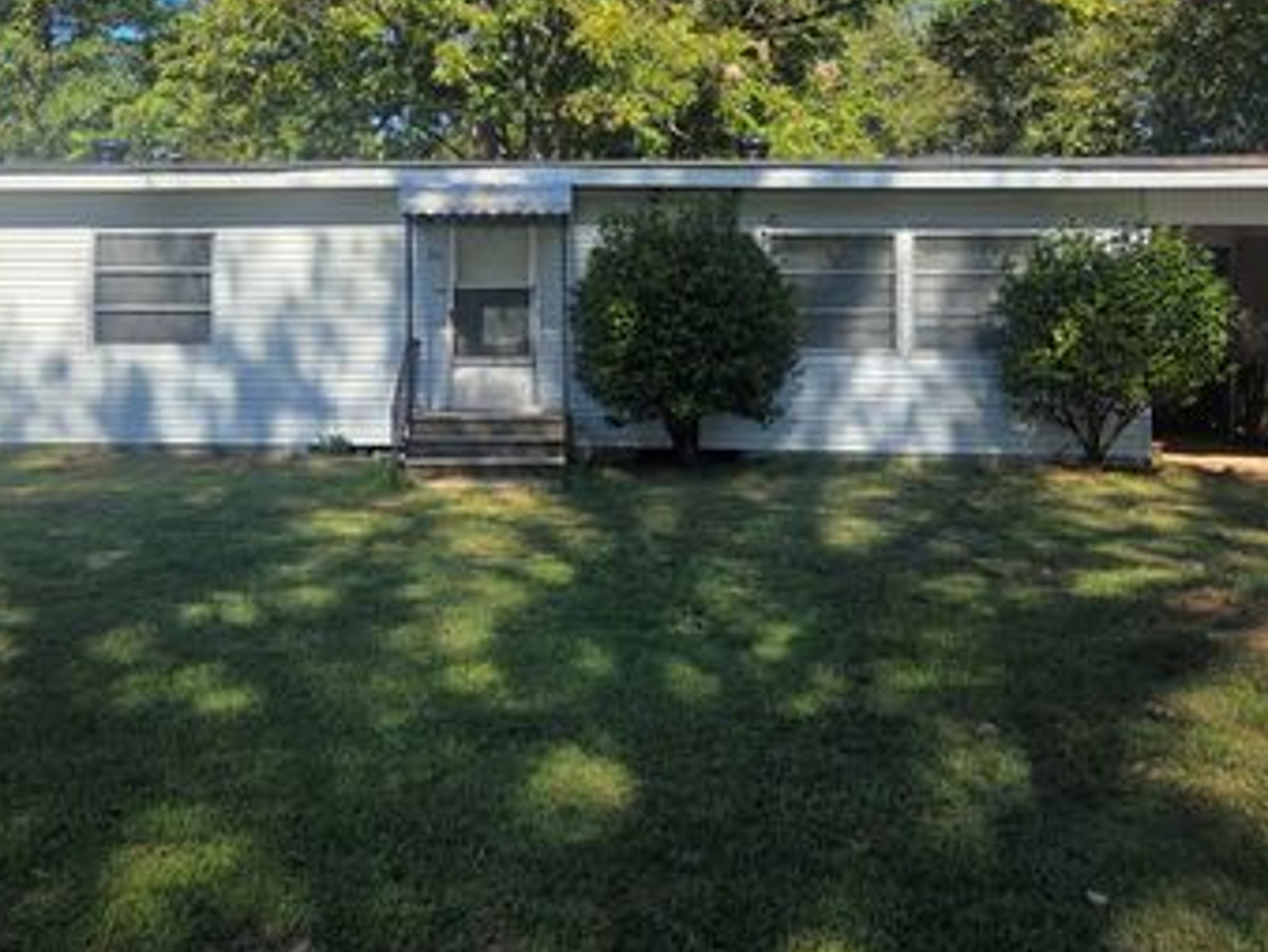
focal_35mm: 34
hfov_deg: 53.3
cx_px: 469
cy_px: 347
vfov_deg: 41.5
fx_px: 1246
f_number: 1.8
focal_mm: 5.4
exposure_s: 1/4187
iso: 80
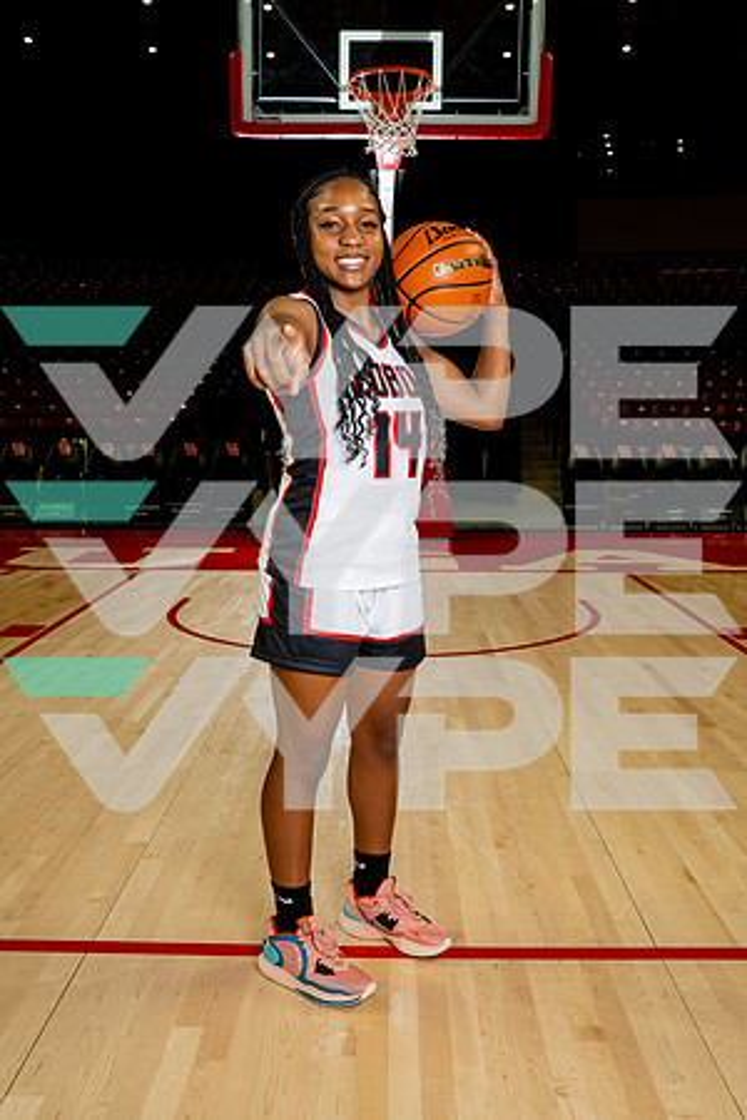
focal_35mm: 35
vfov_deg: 54.4
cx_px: 374
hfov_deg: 37.9
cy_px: 560
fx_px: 1089
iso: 250
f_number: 6.3
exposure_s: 1/250
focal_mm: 35
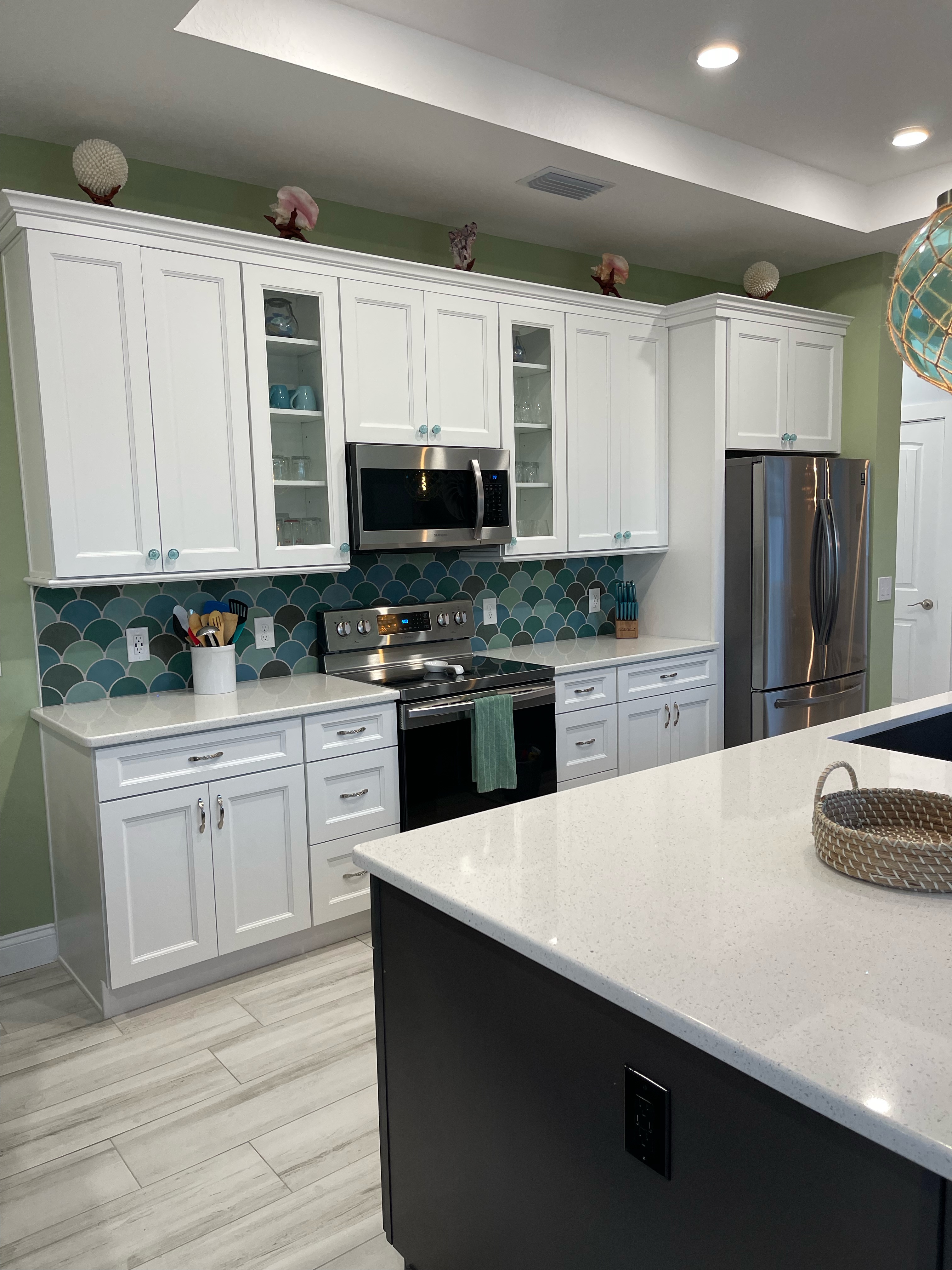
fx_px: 953
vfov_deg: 67.3
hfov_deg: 53.1
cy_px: 635
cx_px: 476
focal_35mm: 26
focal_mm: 5.1
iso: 125
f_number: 1.6
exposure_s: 1/120
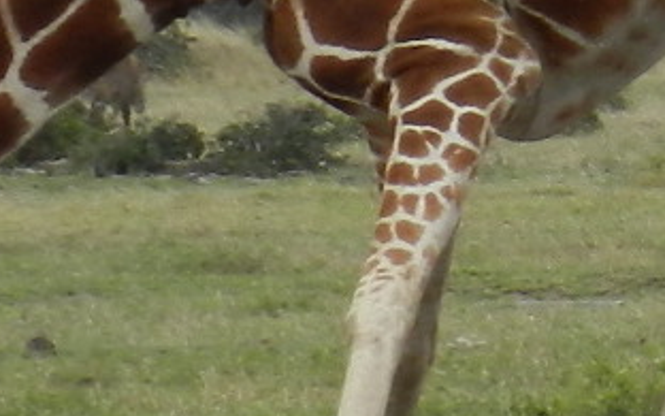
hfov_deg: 1.1
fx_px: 33202
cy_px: 203
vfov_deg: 0.7
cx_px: 1773
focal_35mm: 1832
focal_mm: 46.7
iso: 160
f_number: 5.2
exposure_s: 1/640
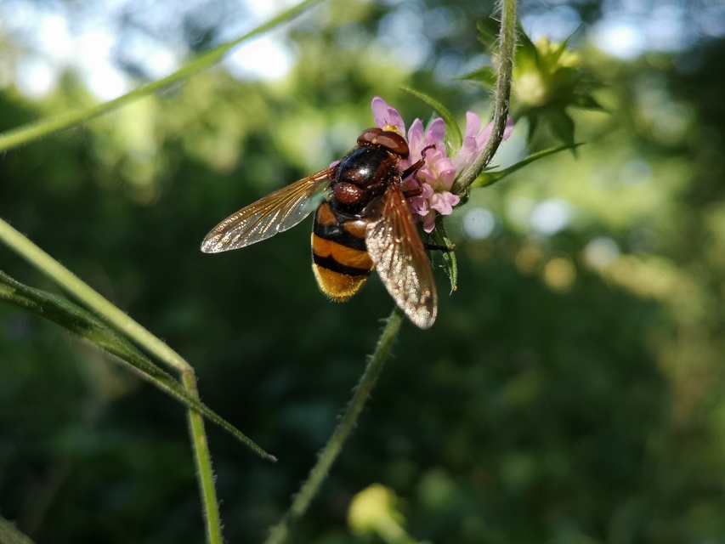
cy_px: 272
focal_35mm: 45
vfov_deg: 32.2
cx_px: 362
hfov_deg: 42.1
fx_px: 943
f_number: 1.8
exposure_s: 1/168
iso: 50
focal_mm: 5.58
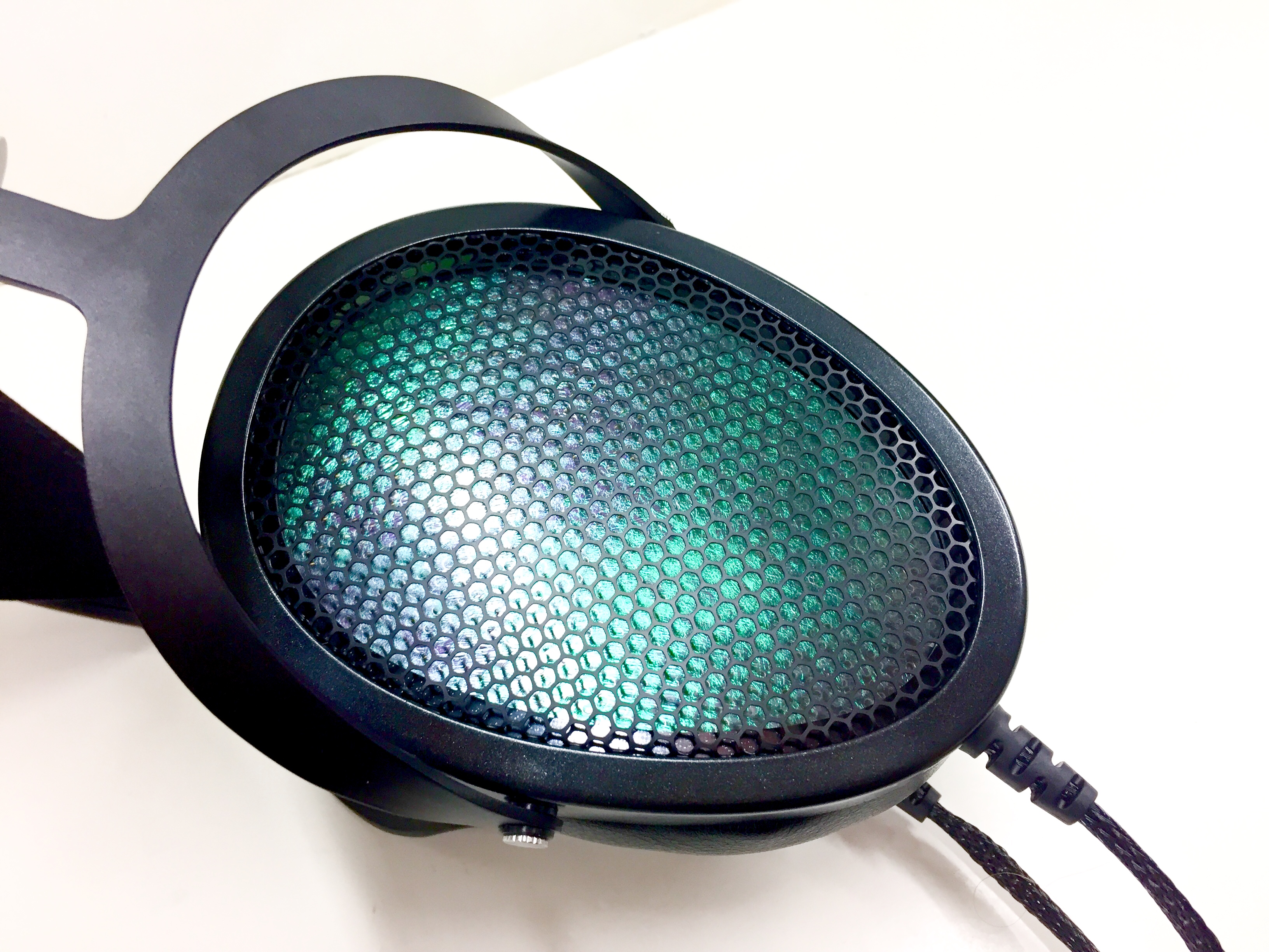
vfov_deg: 48.2
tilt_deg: -56.8
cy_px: 476
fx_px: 1063
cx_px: 634
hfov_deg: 61.7
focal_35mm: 29
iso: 64
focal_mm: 4.15
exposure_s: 1/30
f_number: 2.2
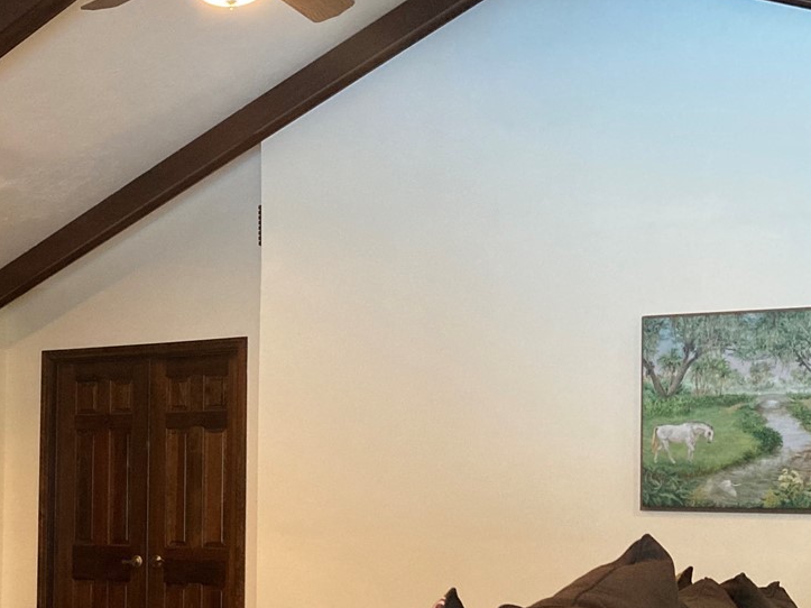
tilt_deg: +2.6
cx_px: 140
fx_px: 1452
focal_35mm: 62
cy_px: 464
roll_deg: -1.6
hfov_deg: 30.3
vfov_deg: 23.4
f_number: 1.8
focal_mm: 3.99
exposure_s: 1/40
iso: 320
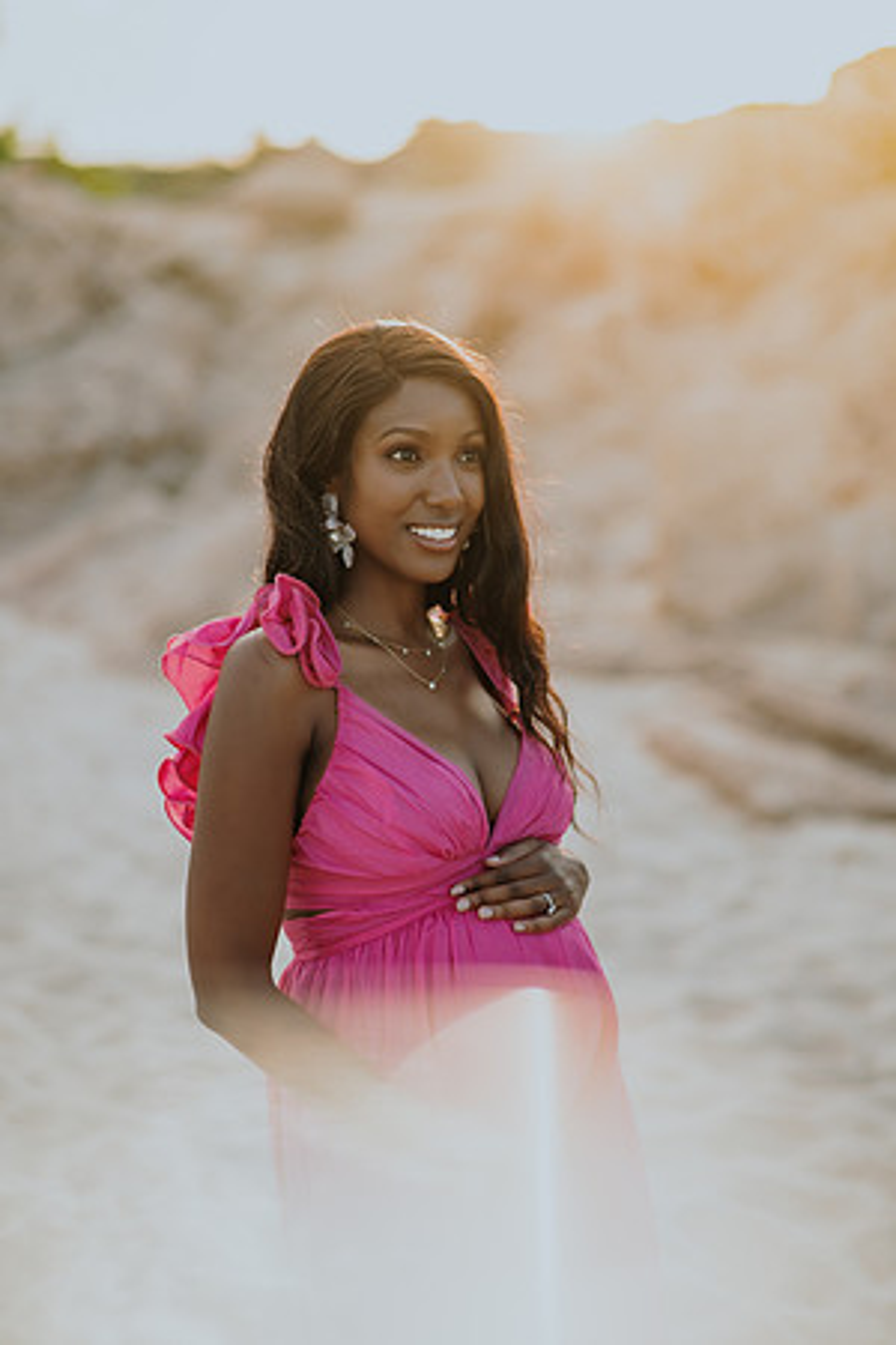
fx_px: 2165
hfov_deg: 23.4
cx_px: 448
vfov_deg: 34.5
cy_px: 672
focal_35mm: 58
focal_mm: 58
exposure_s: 1/800
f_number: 1.8
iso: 100
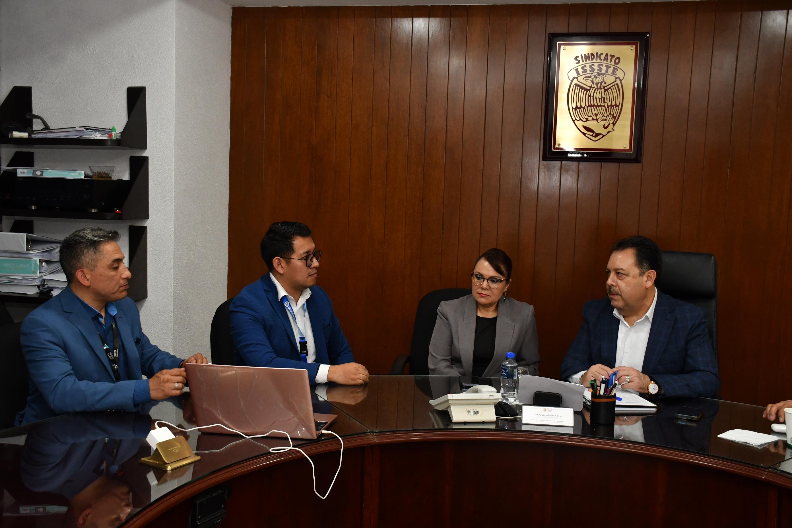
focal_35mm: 36
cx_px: 396
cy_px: 264
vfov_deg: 36.9
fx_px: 792
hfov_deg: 53.1
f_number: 5.6
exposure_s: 1/100
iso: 1000
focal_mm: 24
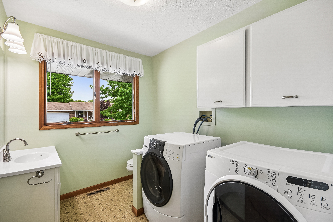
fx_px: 153
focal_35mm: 16
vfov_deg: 72.1
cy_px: 111
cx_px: 166
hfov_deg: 95.0
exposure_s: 1/100
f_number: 8
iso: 400
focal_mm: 11
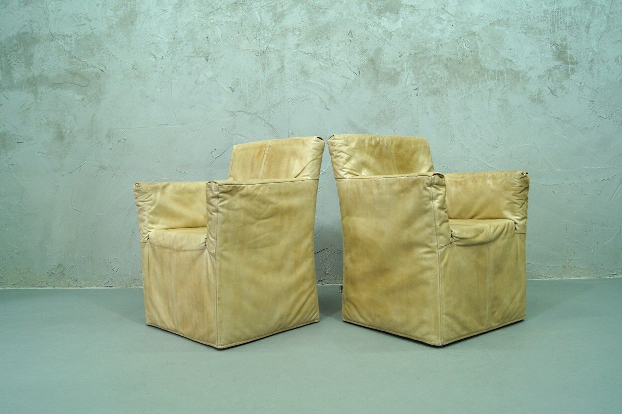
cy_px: 207
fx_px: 518
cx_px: 311
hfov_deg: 62.0
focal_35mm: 30
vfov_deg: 43.6
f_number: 8
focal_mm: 20
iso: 400
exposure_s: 1/10
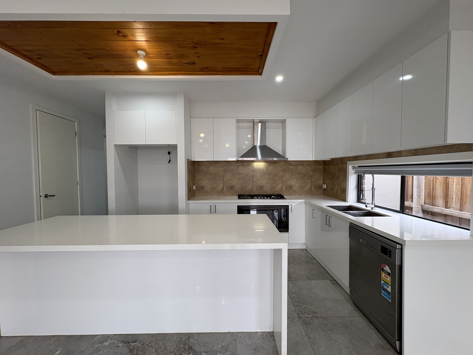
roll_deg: -0.1
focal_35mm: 14
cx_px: 236
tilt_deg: -1.9
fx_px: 191
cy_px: 178
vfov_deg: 85.7
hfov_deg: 102.1
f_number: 2.2
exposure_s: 1/100
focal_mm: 2.22
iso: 80
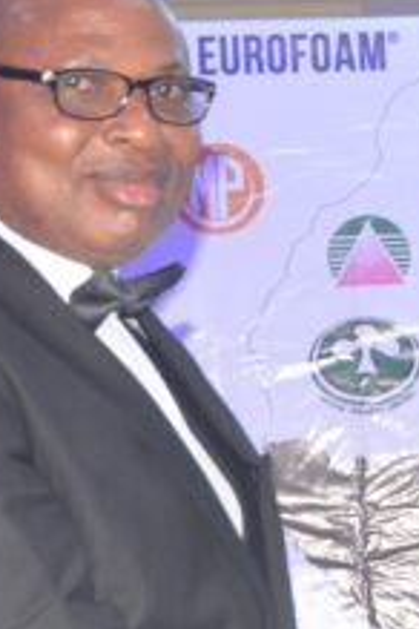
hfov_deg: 6.5
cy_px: 451
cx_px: 646
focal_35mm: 210
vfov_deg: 9.8
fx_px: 3666
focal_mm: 40
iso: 400
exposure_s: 1/80
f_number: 4.5
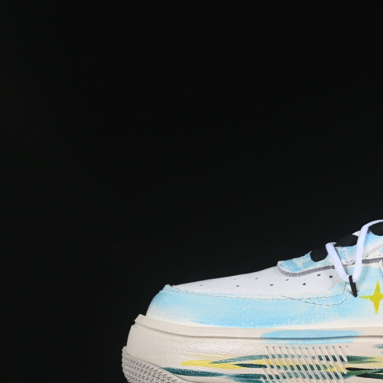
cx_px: 452
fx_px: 1903
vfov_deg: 11.5
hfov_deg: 11.3
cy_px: 230
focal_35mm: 152
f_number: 8
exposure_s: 1/80
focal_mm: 50
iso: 160
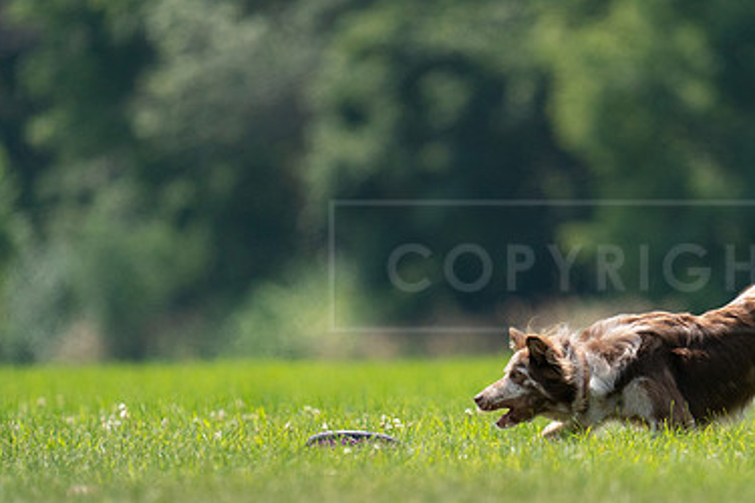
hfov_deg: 2.7
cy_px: 301
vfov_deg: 1.8
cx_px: 521
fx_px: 16105
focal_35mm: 768
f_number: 6.3
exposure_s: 1/4000
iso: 1600
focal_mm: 496
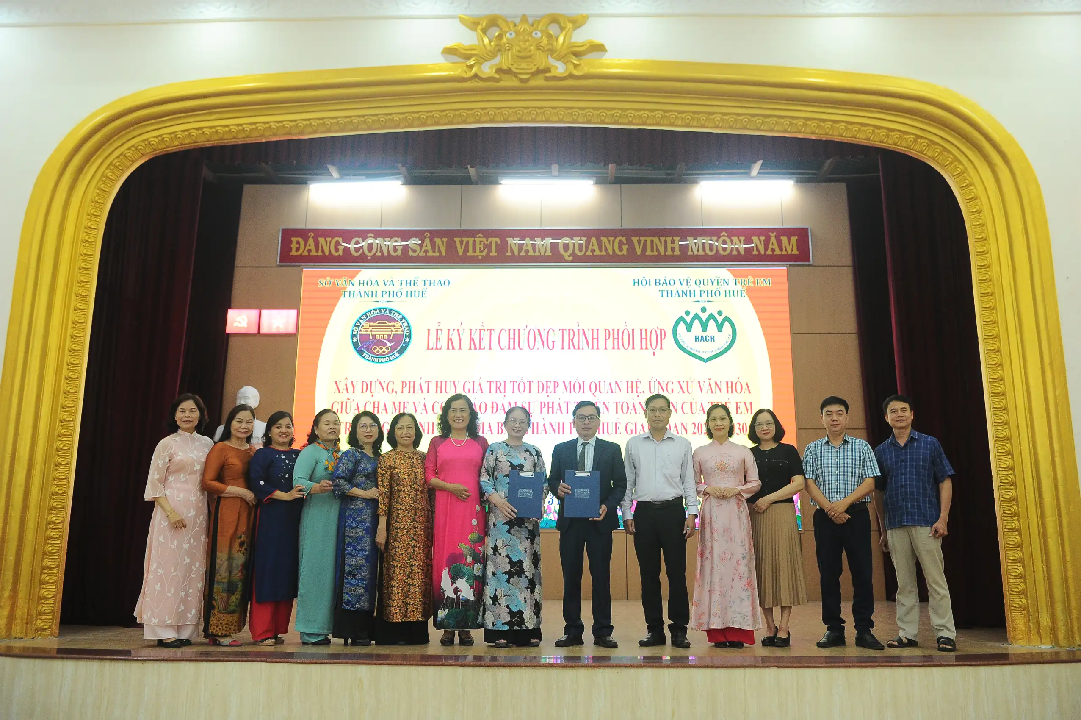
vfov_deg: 44.9
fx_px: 870
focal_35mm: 29
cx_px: 540
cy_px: 360
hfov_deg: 63.7
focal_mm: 29
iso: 3200
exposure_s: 1/250
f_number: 4
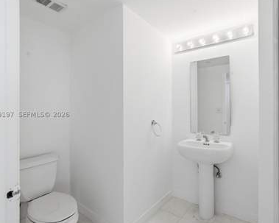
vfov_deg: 70.8
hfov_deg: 83.1
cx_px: 151
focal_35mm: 19
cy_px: 114
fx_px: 157
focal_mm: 16
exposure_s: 1/160
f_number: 9
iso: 320
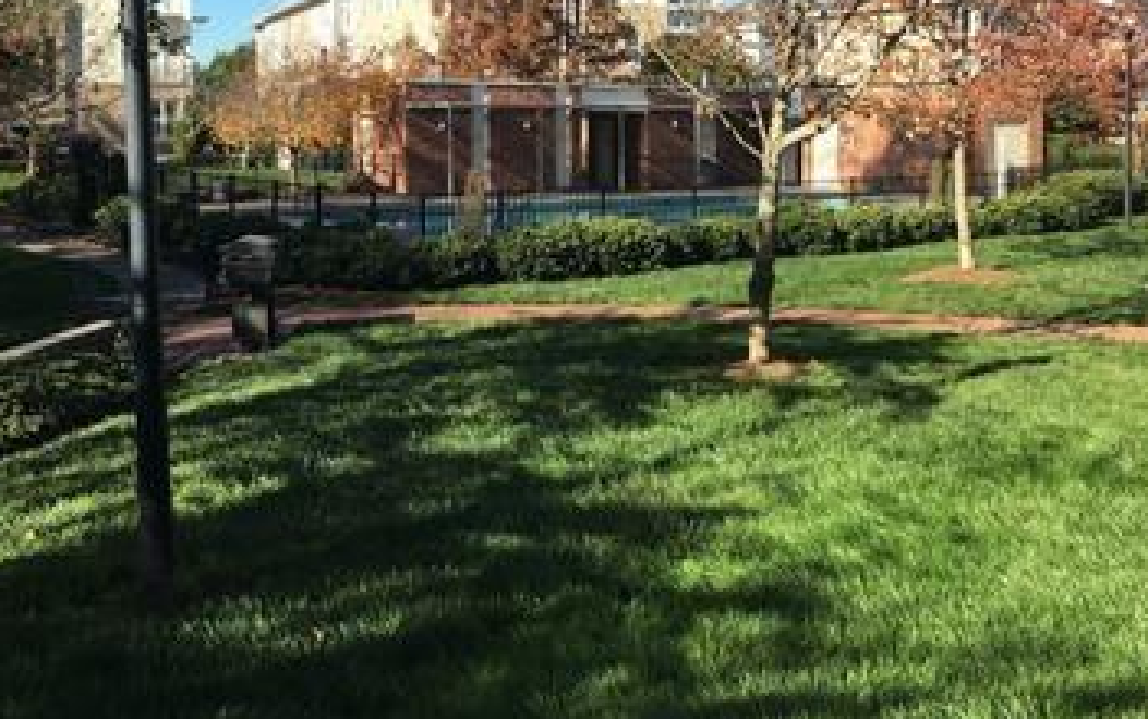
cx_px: 579
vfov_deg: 30.1
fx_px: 1315
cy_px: 173
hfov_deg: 47.2
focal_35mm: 42
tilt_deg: -0.1
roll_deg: +1.2
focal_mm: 4.15
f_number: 2.2
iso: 25
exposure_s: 1/810
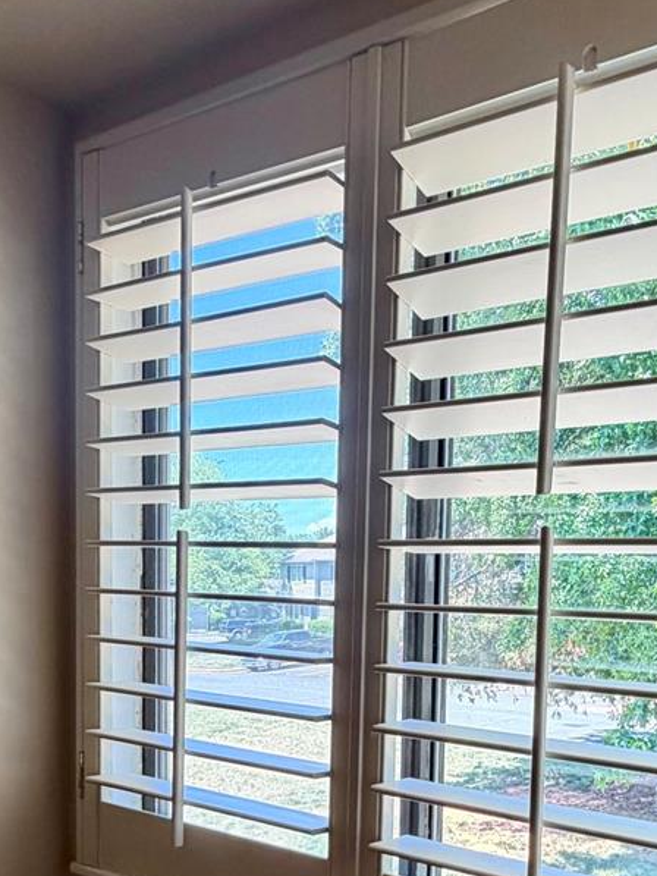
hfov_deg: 39.5
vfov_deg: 49.2
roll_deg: -2.7
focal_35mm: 36
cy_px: 663
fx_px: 911
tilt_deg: -3.8
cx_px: 393
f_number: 2.2
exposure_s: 1/120
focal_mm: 2.22
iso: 100
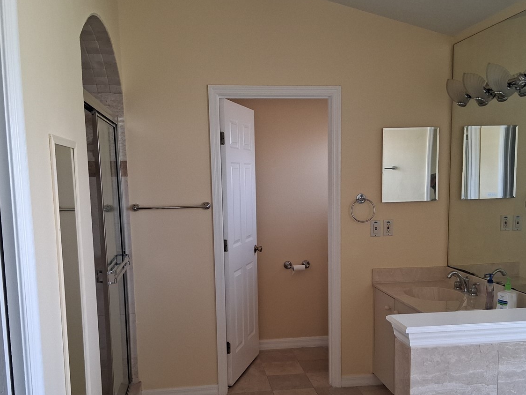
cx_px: 275
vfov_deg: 38.3
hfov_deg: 50.1
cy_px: 254
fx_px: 562
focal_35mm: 37
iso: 200
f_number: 1.8
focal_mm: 3.98
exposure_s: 1/120
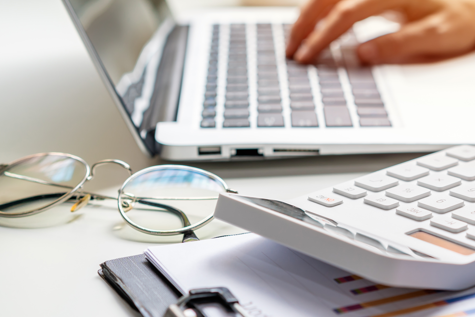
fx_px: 1267
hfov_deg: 20.9
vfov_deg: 14.2
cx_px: 398
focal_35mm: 96
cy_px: 90
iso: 200
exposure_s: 1/30
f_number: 4
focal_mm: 55
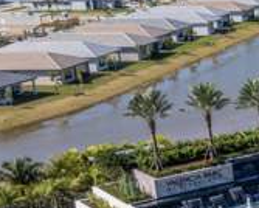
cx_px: 585
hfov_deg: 13.5
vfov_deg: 13.7
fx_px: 860
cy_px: 186
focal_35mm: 112
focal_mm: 12.29
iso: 100
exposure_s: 1/400
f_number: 8
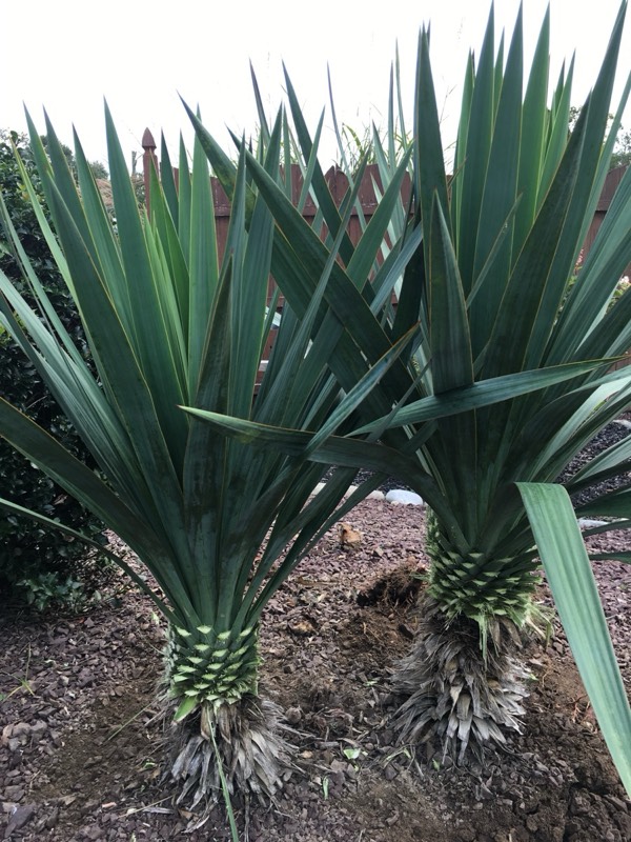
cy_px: 421
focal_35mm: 29
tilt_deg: -11.1
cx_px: 316
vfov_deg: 61.7
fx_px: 705
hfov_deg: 48.2
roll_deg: -0.5
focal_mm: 4.15
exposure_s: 1/127
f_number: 2.2
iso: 25
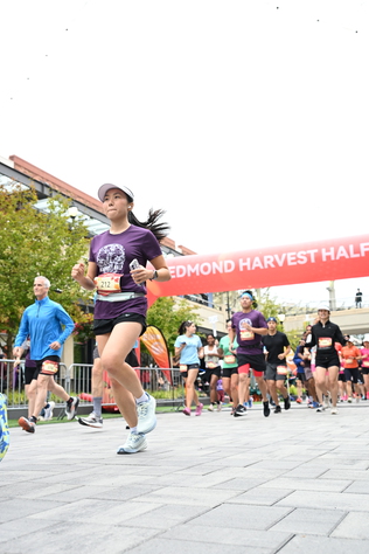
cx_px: 198
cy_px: 298
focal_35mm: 36
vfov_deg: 53.1
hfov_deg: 36.9
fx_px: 553
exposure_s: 1/640
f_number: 4
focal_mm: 31
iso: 2000
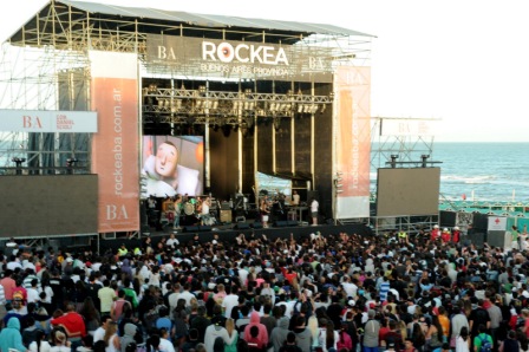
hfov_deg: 41.1
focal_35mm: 48
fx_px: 705
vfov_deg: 28.0
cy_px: 176
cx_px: 264
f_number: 20
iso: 640
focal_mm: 48
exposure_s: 1/15
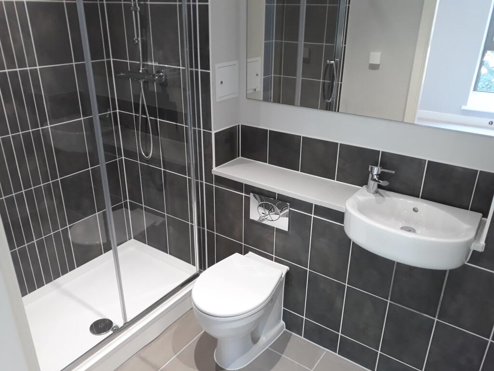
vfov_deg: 51.4
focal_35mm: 27
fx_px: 385
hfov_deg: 65.3
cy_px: 186
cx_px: 247
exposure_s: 1/33
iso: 200
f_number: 1.7
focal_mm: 3.71
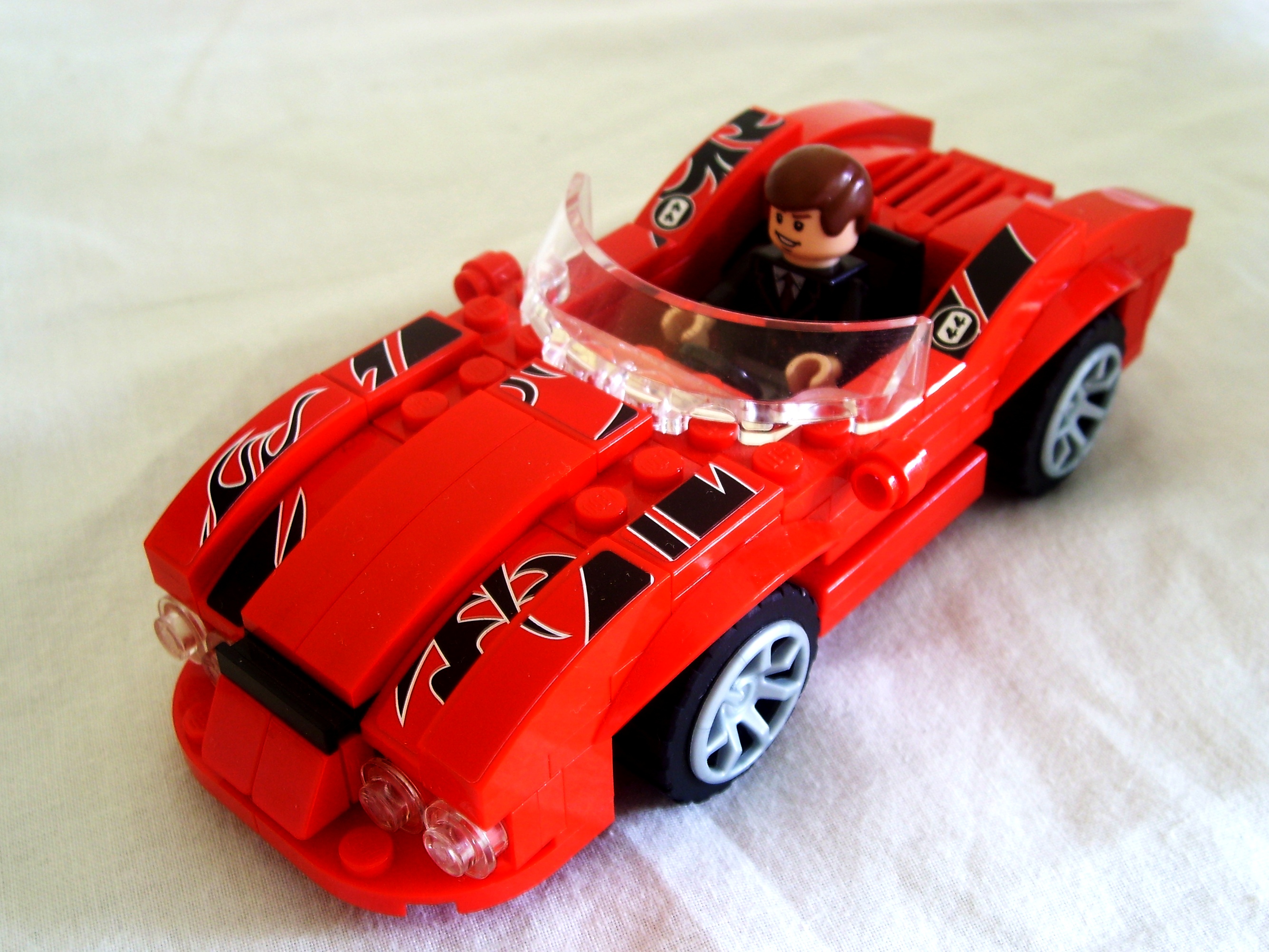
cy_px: 476
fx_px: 1283
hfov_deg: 52.6
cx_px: 634
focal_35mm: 35
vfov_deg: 40.7
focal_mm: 5.8
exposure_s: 1/3
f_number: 2.8
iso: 50
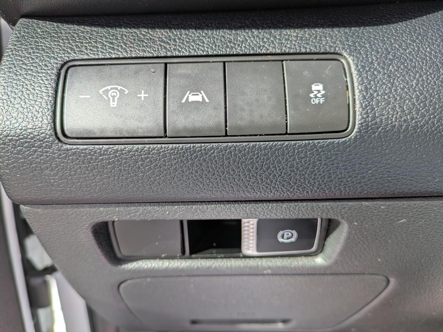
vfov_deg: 54.9
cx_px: 222
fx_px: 320
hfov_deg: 69.4
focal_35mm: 25
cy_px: 166
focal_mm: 5.43
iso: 40
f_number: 1.89
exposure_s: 1/364
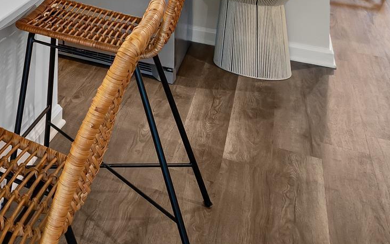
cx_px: -232
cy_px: -169
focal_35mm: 58
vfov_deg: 18.5
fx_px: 614
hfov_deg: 24.7
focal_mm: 11
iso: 200
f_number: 6.3
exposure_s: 1/2.5
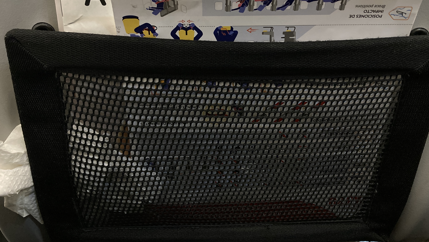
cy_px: 63
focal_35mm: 35
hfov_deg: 56.6
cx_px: 228
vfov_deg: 33.1
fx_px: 398
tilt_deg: -6.0
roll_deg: -1.1
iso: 640
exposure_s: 1/17
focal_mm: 3.99
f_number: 1.8
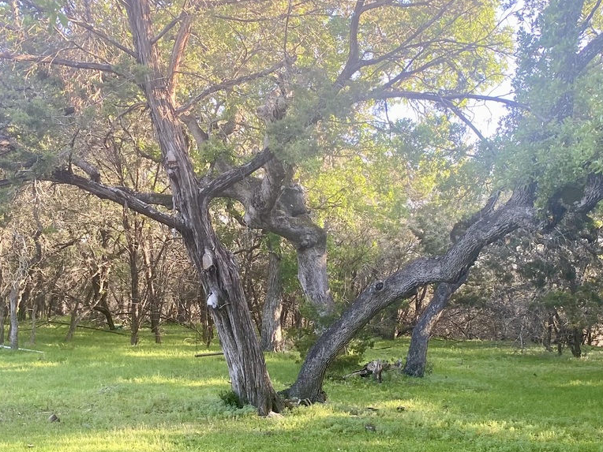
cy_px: 358
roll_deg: -0.7
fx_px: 854
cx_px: 308
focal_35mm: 49
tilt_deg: -2.4
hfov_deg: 38.9
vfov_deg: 29.1
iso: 40
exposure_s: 1/122
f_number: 1.8
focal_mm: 4.25
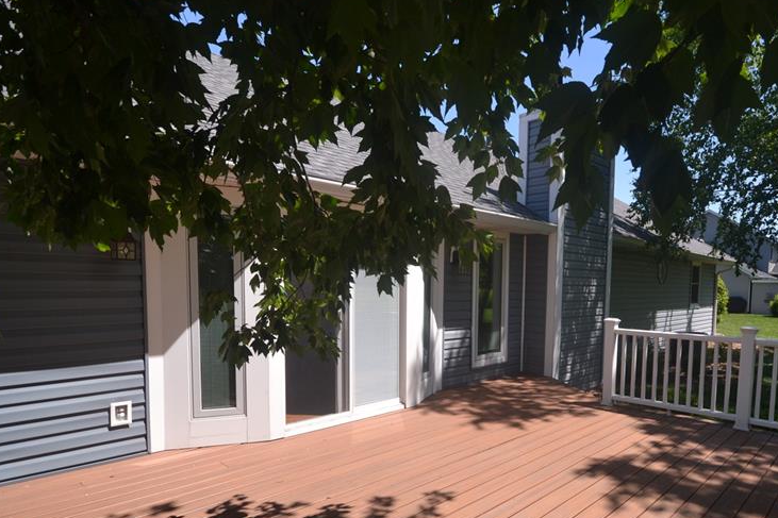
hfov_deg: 80.3
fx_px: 454
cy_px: 317
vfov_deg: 58.9
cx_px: 467
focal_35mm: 21
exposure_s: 1/125
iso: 160
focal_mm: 10
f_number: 5.6
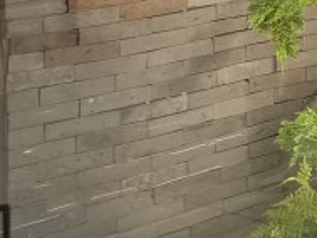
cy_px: -186
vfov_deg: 10.7
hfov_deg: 12.8
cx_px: 678
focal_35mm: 130
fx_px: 1191
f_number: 1.65
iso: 785
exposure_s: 1/100
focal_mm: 6.14
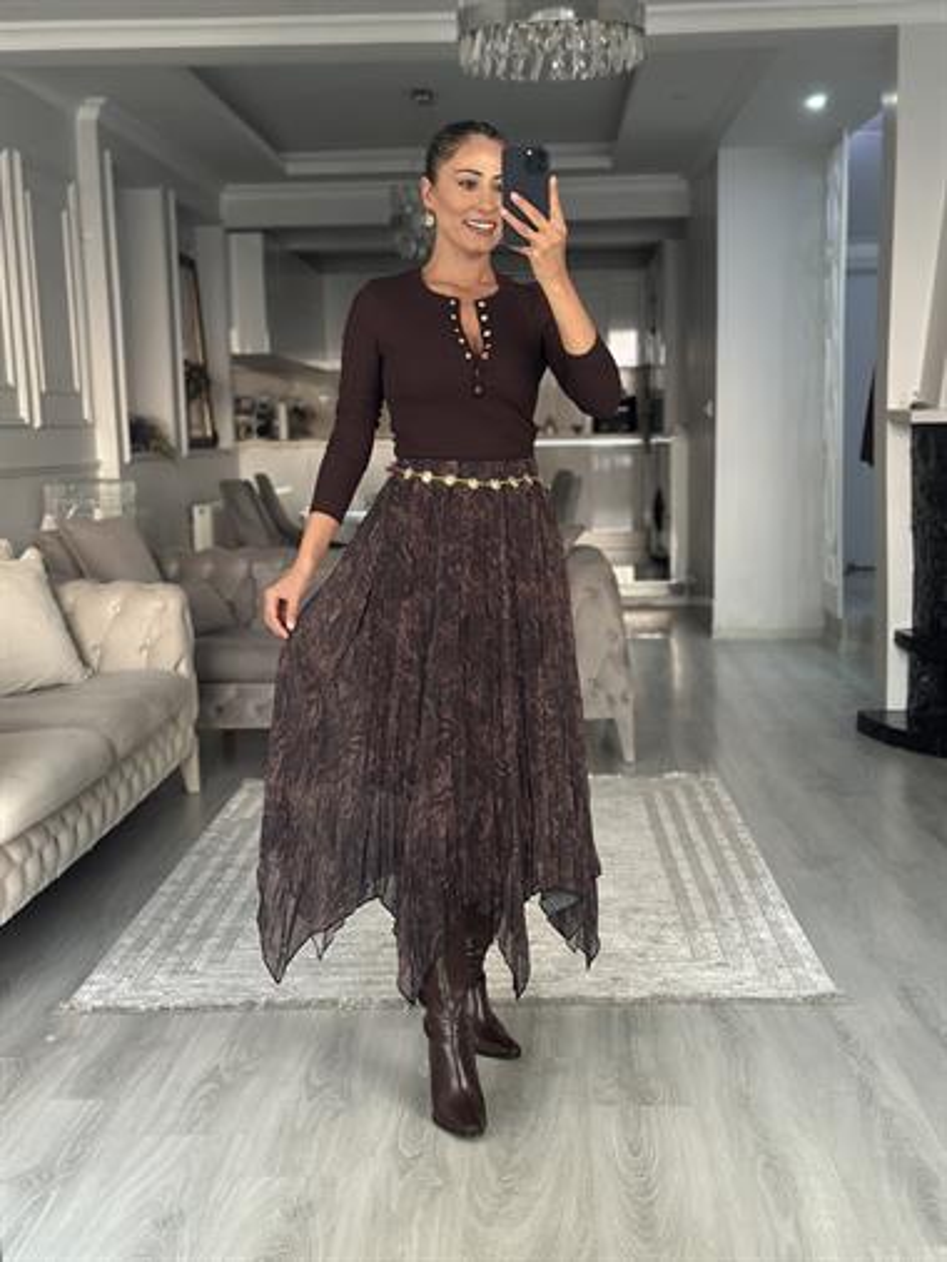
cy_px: 631
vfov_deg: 39.6
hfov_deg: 30.3
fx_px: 1749
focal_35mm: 48
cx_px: 474
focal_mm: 6.86
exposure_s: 1/47
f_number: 1.78
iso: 400
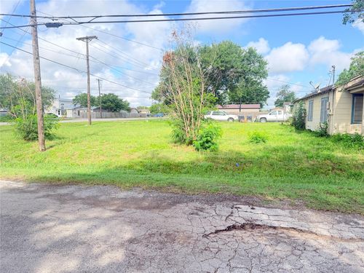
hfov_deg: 71.6
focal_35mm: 24
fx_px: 252
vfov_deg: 56.8
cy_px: 136
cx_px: 182
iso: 100
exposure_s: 1/1106
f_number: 1.78
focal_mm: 6.76
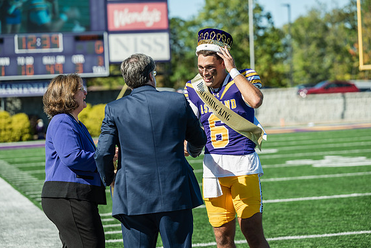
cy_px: 123
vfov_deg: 12.1
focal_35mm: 113
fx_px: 1165
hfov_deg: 18.1
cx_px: 188
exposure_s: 1/800
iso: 100
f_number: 3.5
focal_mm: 110
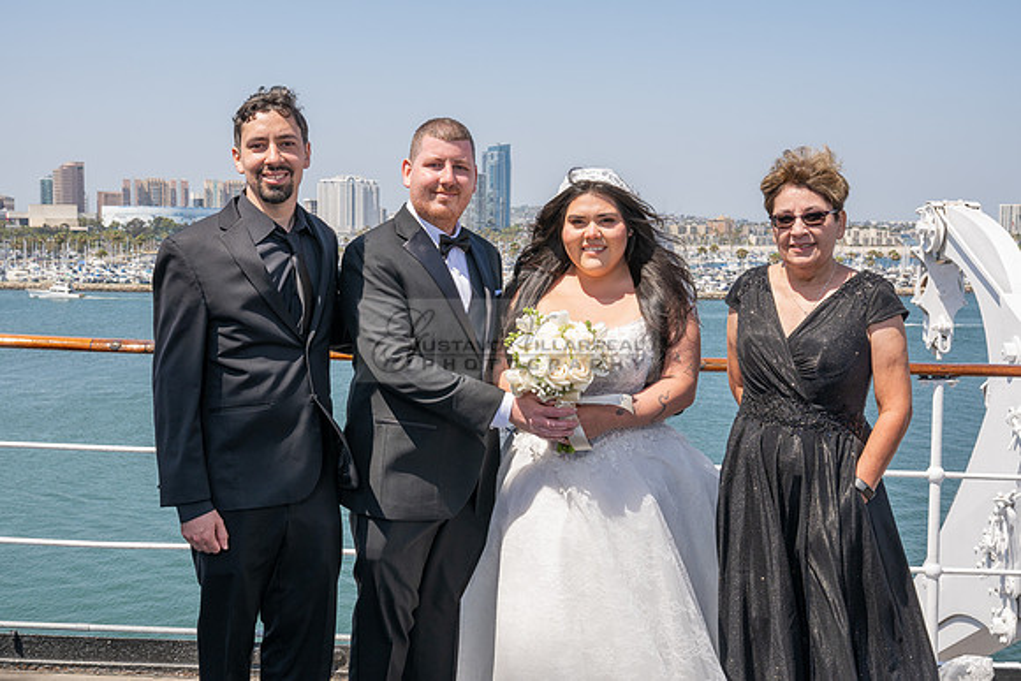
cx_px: 510
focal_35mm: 43
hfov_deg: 45.4
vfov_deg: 31.2
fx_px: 1220
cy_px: 340
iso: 200
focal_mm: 43
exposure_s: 1/200
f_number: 11
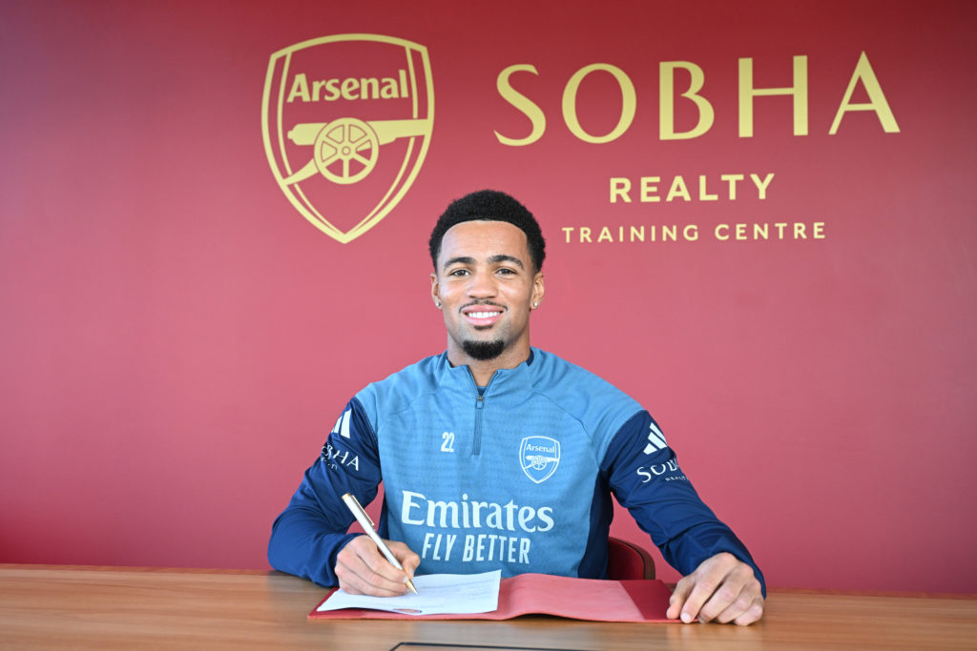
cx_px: 488
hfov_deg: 45.4
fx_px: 1167
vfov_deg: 31.2
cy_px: 326
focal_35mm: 43
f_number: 5.6
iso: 1600
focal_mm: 43
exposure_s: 1/200
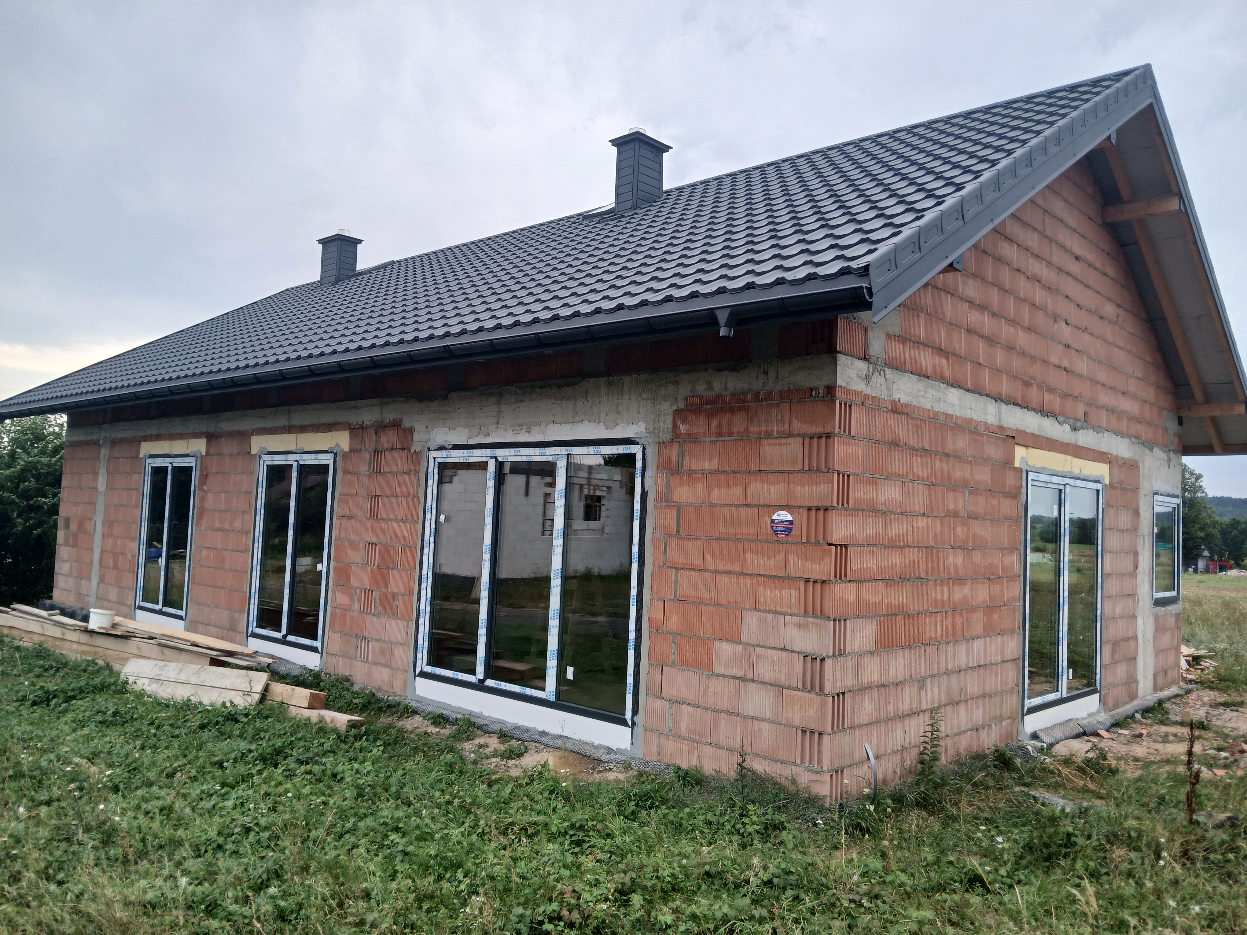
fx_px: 937
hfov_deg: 67.3
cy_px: 468
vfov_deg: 53.1
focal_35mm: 26
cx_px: 624
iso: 25
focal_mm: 3.98
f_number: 1.8
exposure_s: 1/50
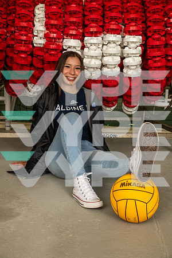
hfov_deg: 27.0
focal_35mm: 50
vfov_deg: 39.6
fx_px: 358
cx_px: 86
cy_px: 129
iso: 500
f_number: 7.1
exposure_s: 1/250
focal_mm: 50
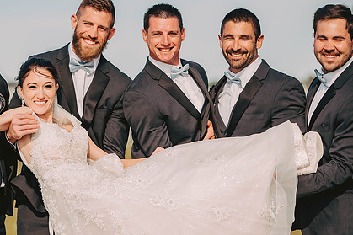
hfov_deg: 12.2
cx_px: 144
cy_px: 124
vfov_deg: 8.1
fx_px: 1656
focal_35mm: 169
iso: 500
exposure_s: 1/4000
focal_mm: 122
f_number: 2.8
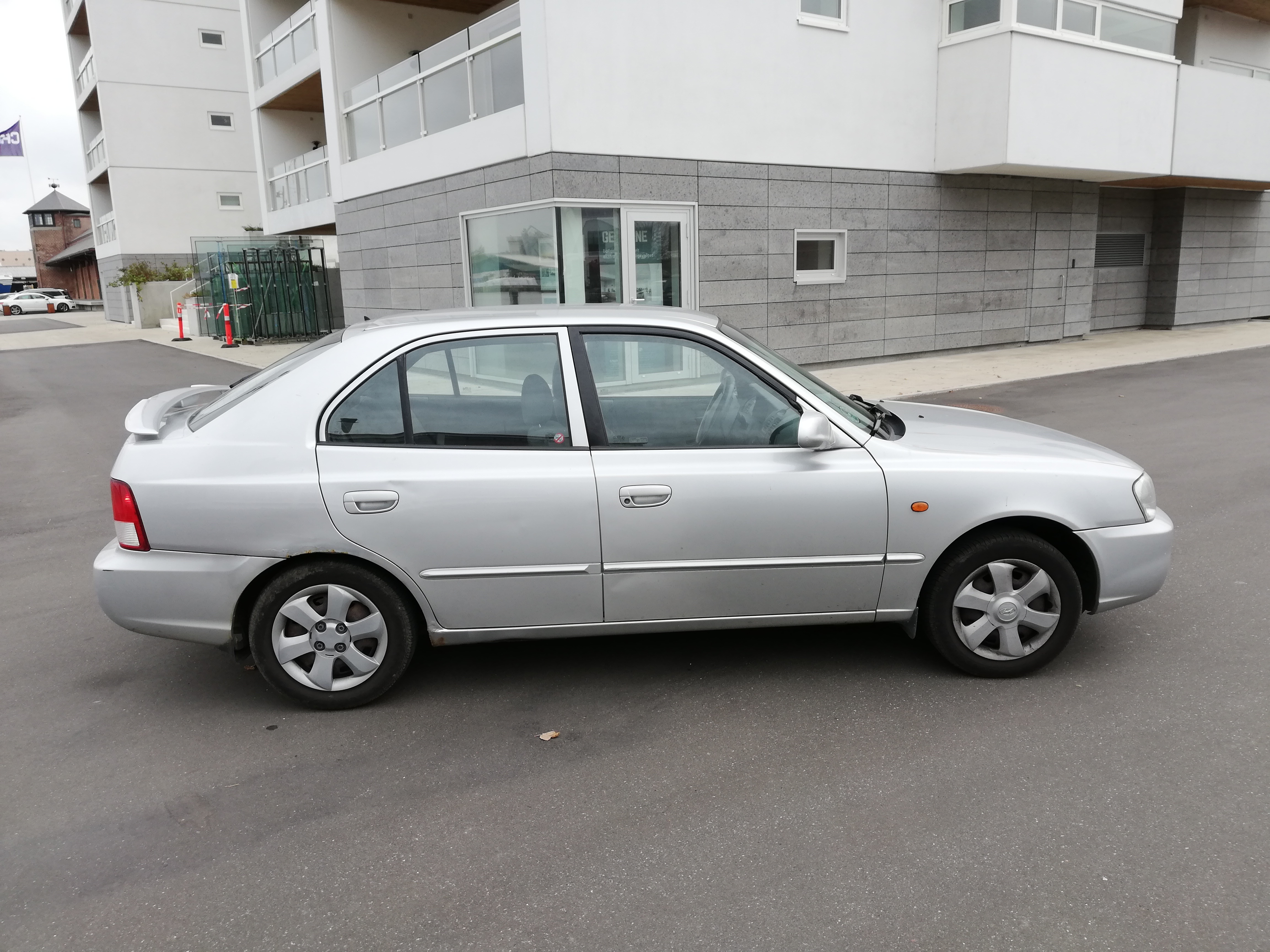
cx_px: 635
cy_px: 476
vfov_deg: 53.1
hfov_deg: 67.3
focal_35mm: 26
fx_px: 954
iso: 50
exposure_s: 1/144
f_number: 2.2
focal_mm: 3.81
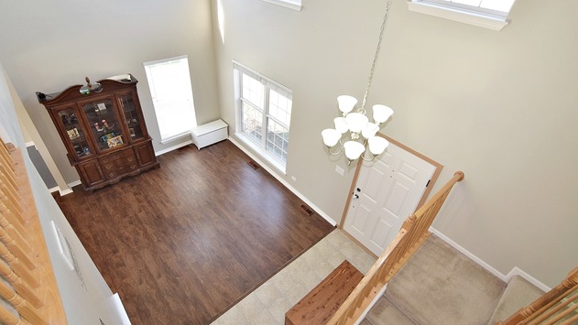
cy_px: 162
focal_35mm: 18
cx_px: 288
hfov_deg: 94.2
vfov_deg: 62.4
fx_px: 269
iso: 560
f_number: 5.6
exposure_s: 1/125
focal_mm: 11
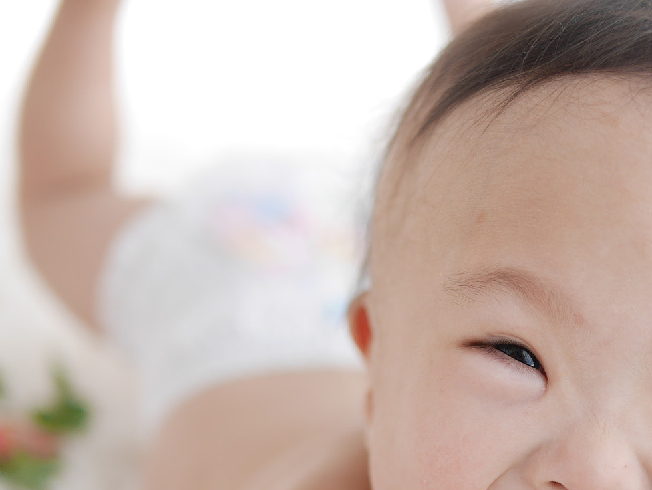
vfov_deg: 17.9
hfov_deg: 23.7
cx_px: 440
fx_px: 1545
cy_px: 382
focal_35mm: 82
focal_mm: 25
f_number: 1.6
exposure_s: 1/400
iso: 200
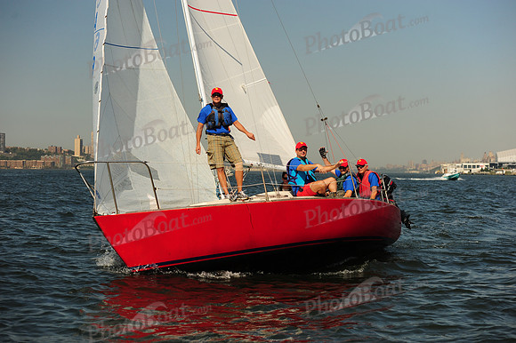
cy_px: 172
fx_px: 1003
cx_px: 258
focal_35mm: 70
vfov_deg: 19.4
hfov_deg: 28.9
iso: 320
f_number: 5
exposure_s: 1/1250
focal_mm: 70
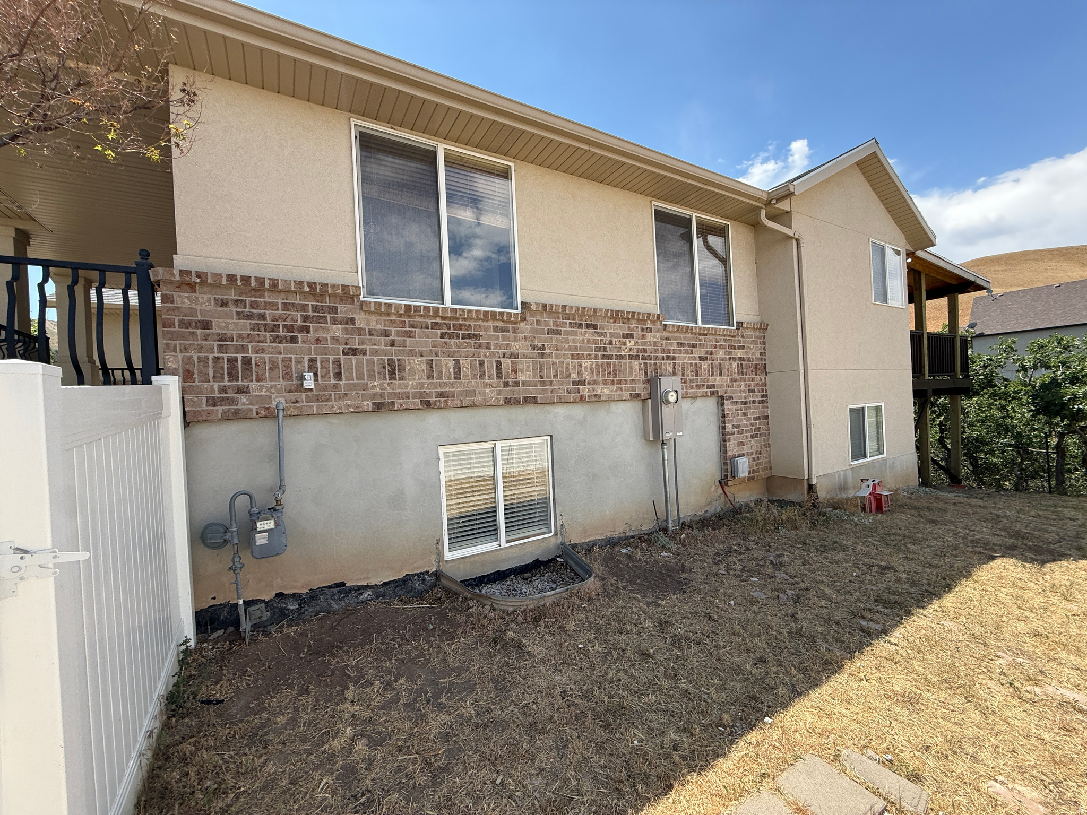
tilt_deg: +0.2
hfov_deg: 102.1
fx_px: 440
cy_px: 408
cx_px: 544
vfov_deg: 85.7
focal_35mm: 14
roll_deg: +2.3
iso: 50
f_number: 2.2
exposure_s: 1/1050
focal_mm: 2.22
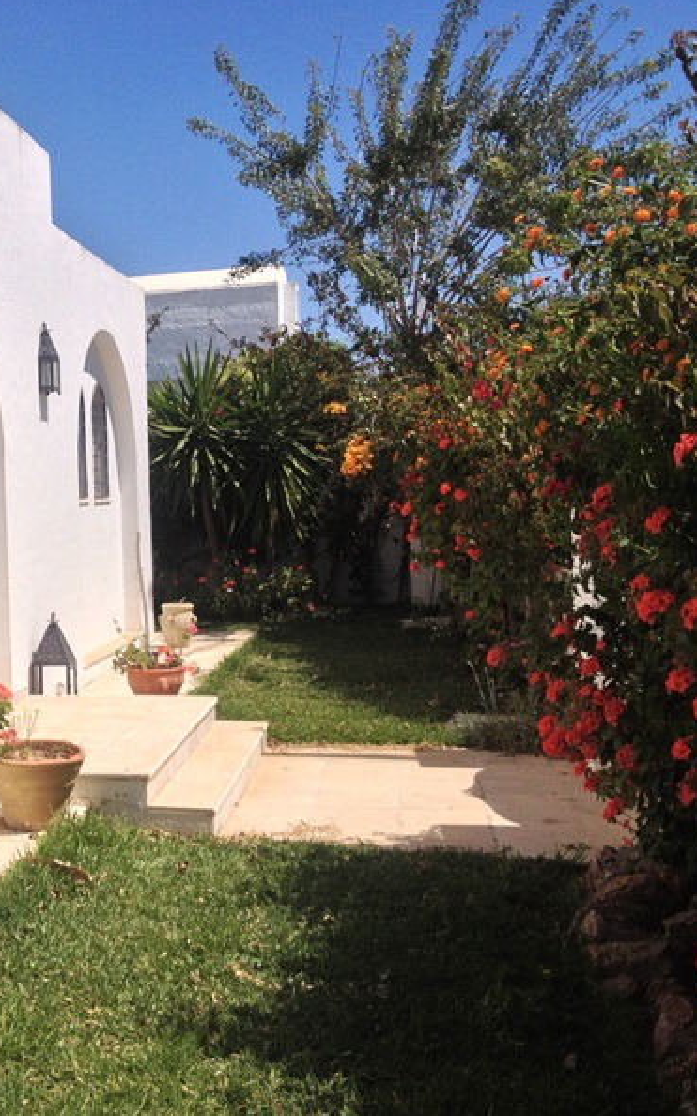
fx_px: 1520
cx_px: 2
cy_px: 554
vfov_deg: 40.3
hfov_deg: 24.6
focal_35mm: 50
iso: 50
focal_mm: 4.28
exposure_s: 1/3690
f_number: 2.4
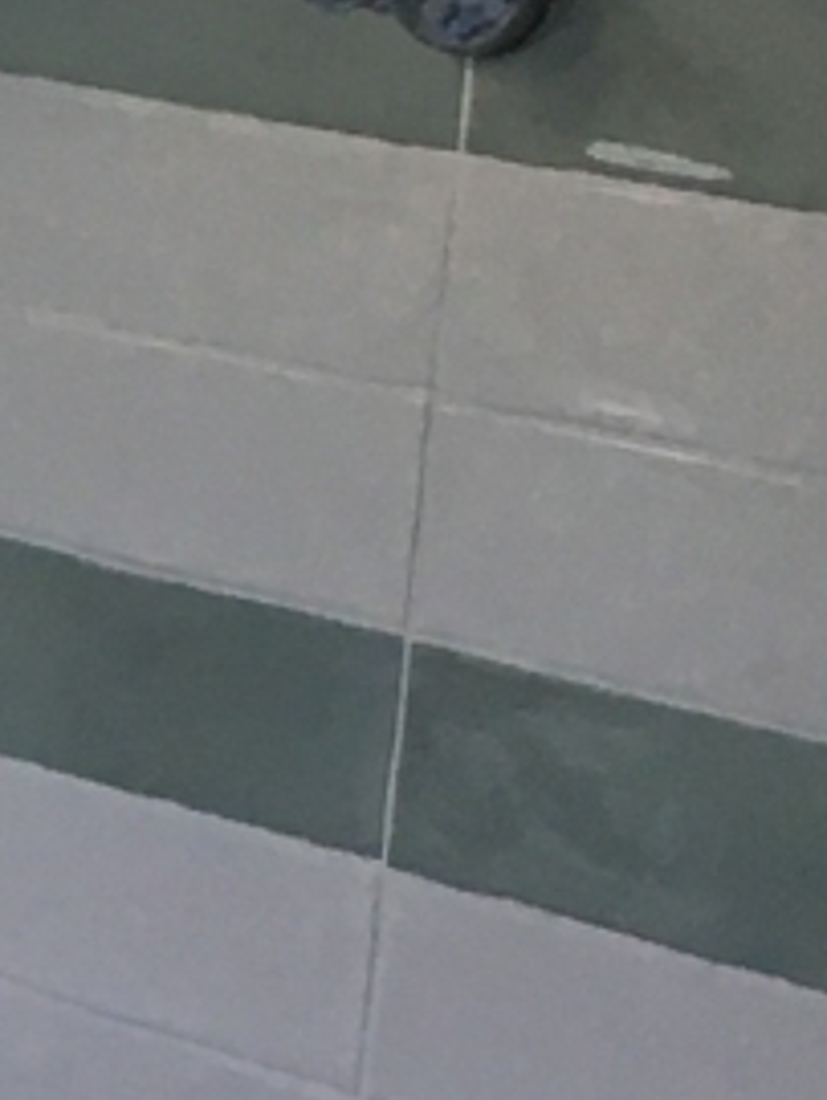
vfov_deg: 8.6
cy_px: 972
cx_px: -1324
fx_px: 7283
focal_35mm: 229
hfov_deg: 6.2
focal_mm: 4.15
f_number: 2.2
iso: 25
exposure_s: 1/33
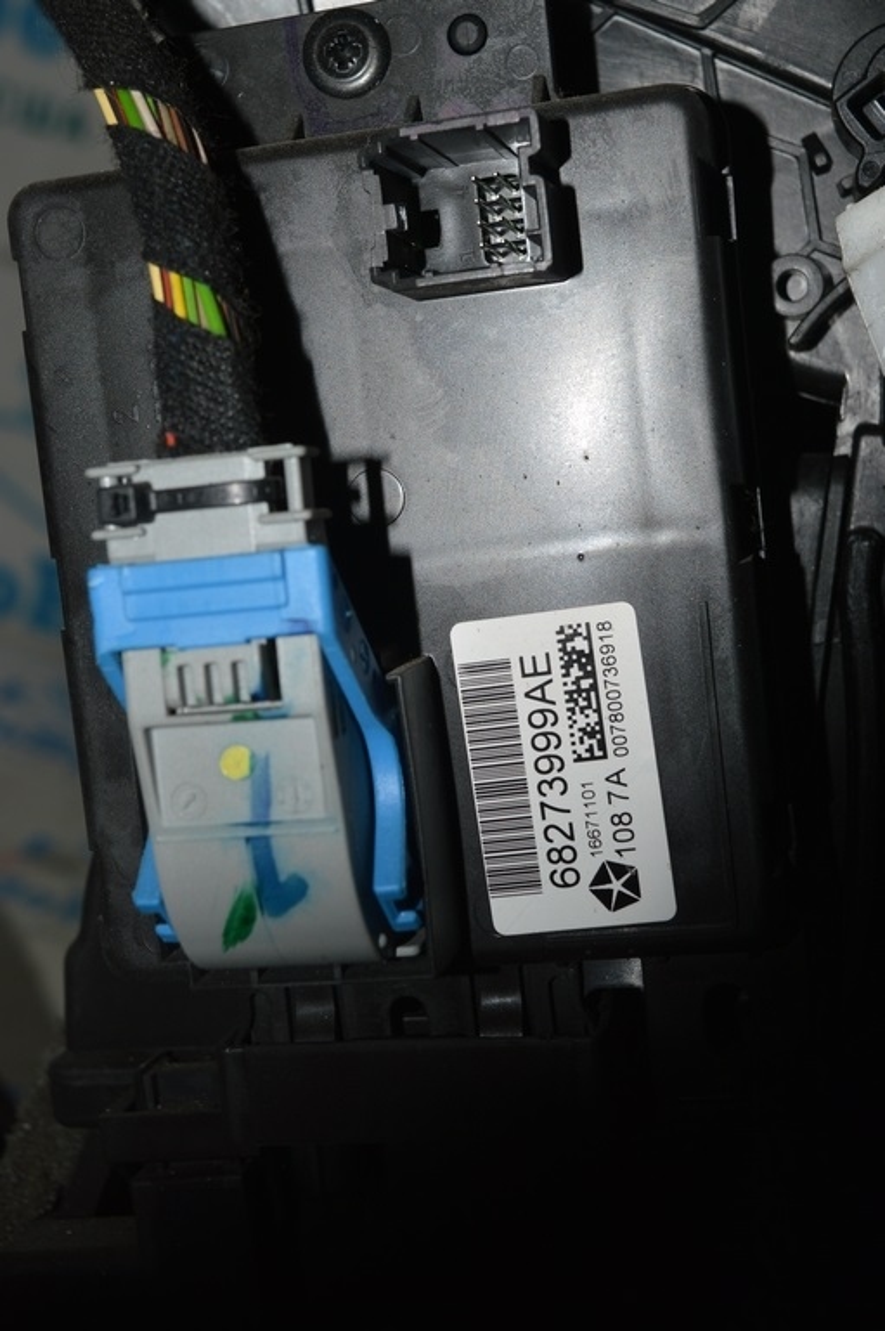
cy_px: 666
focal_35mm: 51
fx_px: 1883
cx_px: 442
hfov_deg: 26.4
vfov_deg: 38.9
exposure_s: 1/60
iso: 100
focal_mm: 34
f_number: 8
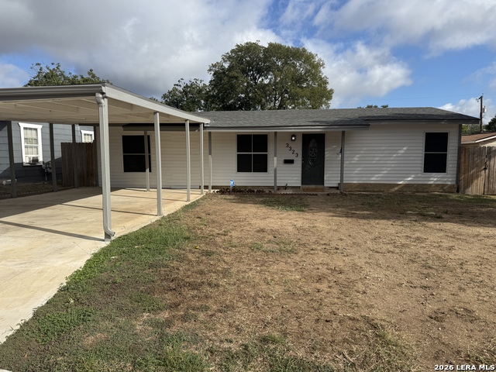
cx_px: 248
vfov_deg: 56.8
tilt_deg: -5.5
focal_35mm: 24
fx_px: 344
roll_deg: +0.0
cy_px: 186
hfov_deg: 71.6
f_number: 1.78
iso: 80
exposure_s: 1/6173
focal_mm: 6.76
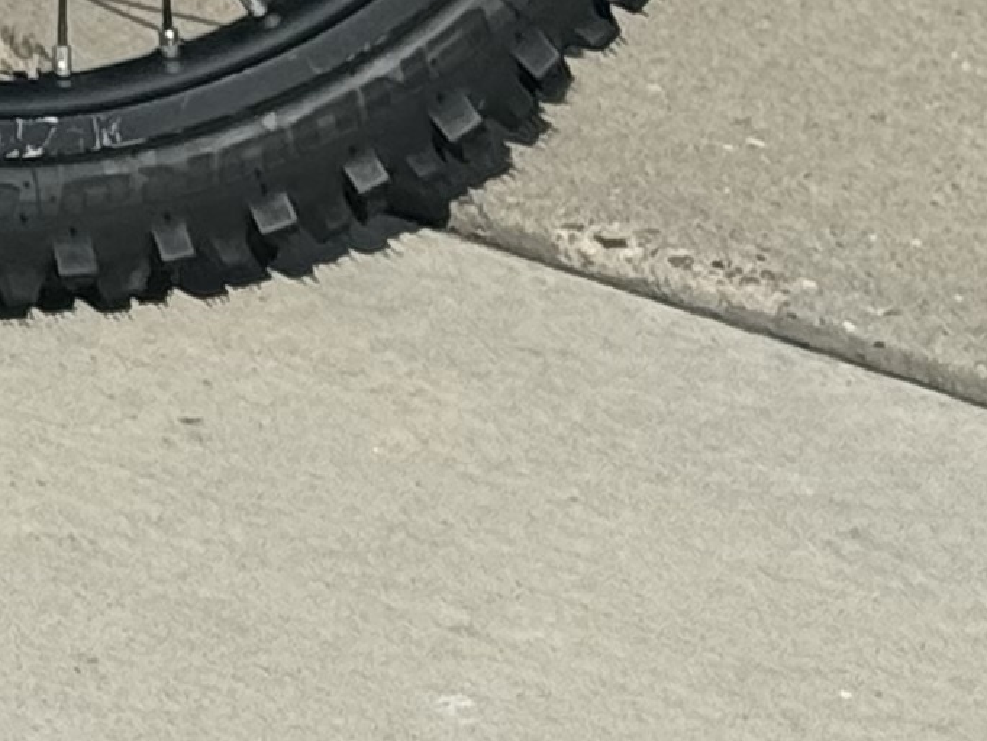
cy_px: -1057
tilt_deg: -17.9
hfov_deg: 6.4
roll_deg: +0.9
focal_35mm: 284
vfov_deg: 5.1
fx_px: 8099
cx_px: -1903
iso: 80
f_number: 1.78
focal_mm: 6.76
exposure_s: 1/9901
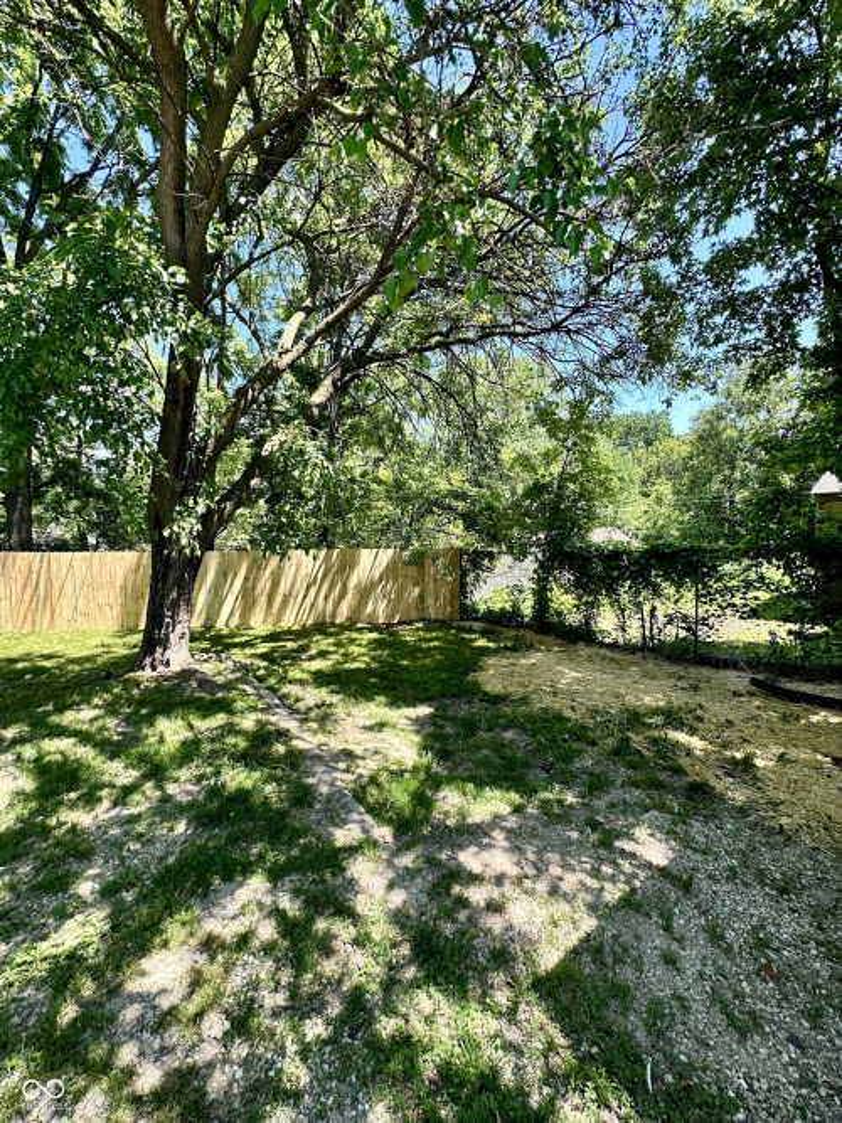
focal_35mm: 14
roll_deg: -0.1
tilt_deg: -4.9
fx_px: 454
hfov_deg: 85.7
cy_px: 562
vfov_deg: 102.1
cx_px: 421
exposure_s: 1/266
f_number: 2.2
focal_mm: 2.22
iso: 40
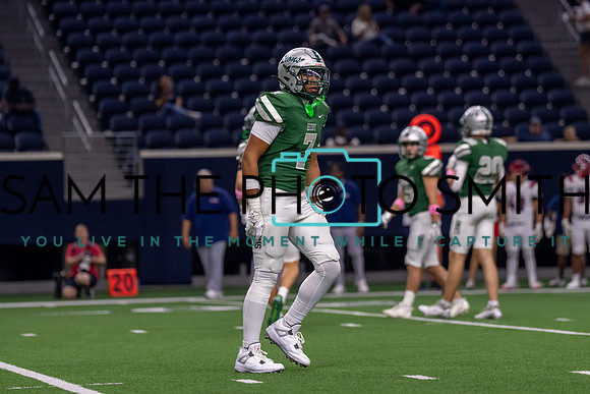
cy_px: 126
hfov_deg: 8.6
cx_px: 296
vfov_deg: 5.7
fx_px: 3938
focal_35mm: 240
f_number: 2.8
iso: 2000
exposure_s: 1/1000
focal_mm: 160
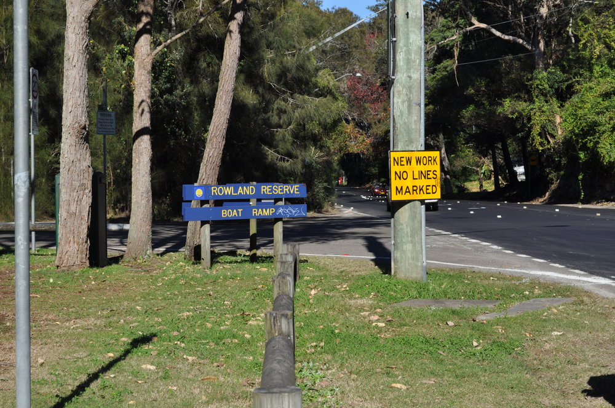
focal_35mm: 75
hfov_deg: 27.0
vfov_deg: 18.1
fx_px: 1280
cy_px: 204
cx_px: 308
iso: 200
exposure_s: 1/400
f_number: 10
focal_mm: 50
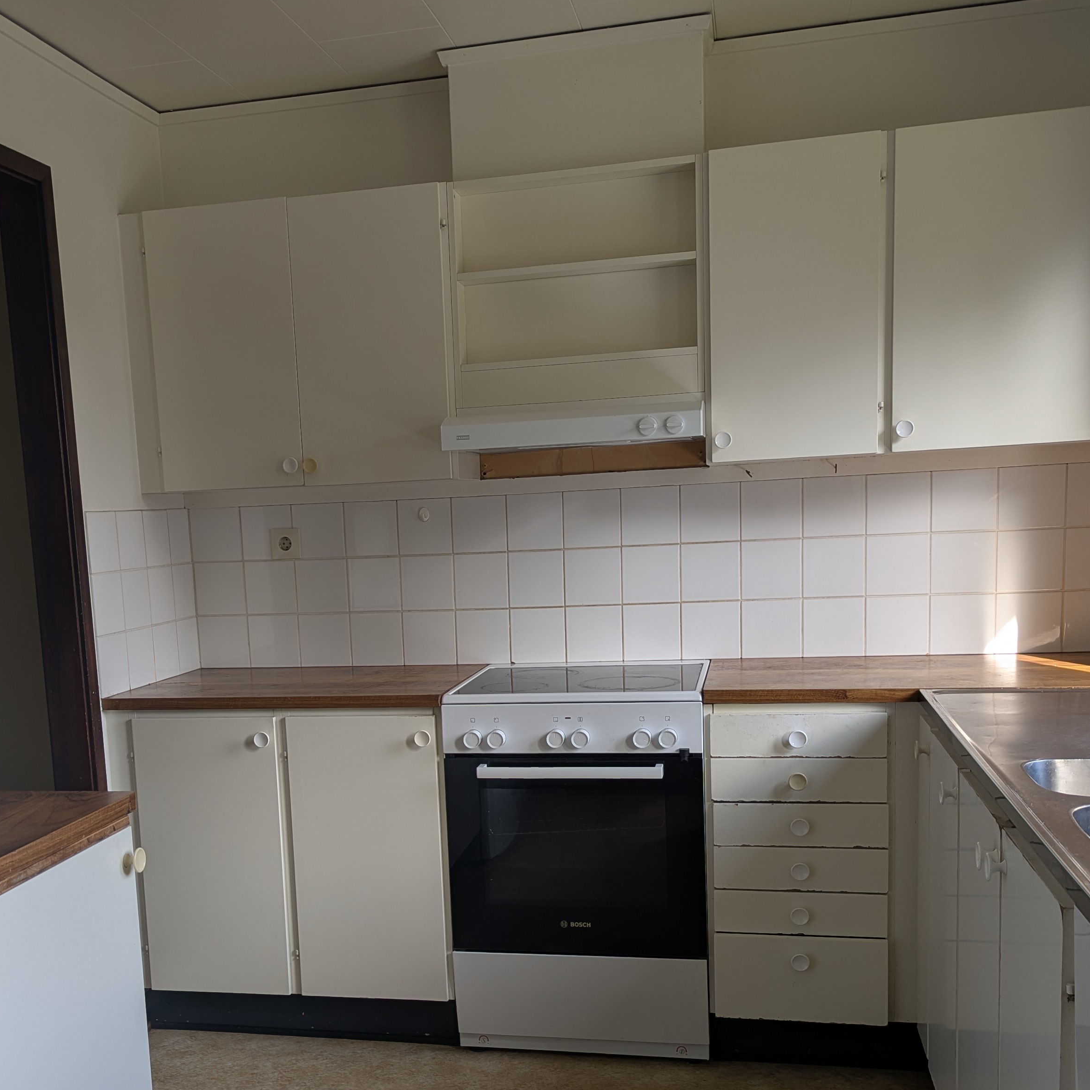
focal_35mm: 37
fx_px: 1318
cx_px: 438
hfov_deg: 44.7
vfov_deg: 44.4
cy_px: 708
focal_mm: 6.81
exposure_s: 1/57.8
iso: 26
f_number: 1.85
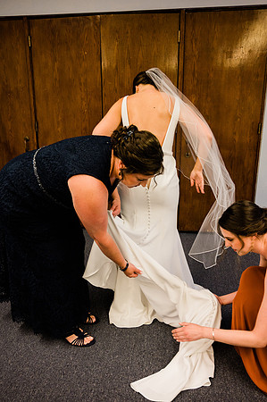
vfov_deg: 62.8
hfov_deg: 44.2
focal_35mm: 30
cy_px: 201
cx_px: 134
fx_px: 329
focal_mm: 29.5
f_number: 4
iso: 1600
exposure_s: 1/250
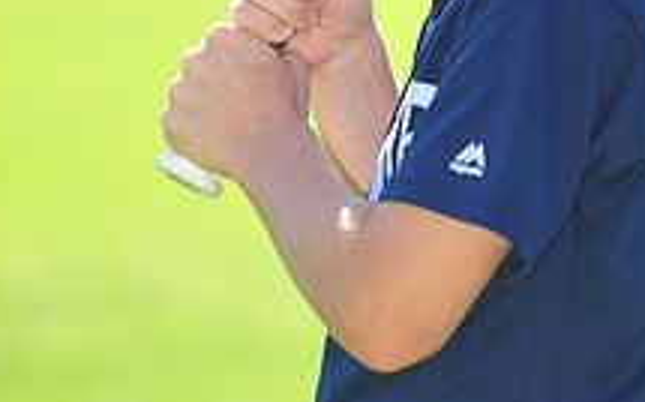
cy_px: -171
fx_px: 9661
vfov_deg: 2.4
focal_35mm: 550
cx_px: 540
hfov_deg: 3.8
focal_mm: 200
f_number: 5
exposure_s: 1/500
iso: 320
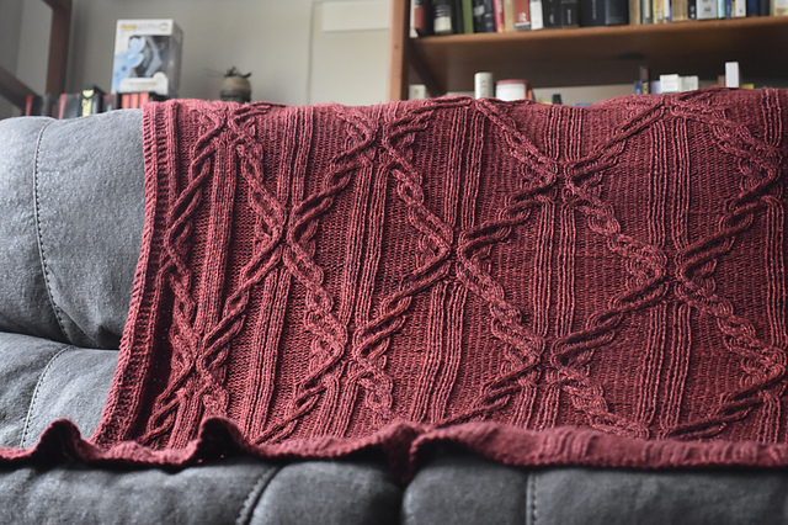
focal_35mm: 72
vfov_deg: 18.9
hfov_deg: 28.1
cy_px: 262
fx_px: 1575
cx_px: 394
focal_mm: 48
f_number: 5.3
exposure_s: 1/125
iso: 1800
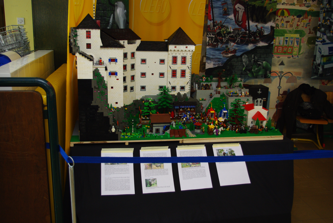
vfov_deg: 37.0
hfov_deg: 53.1
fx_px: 333
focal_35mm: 36
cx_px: 166
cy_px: 112
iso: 400
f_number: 4
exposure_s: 1/45
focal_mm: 24.38
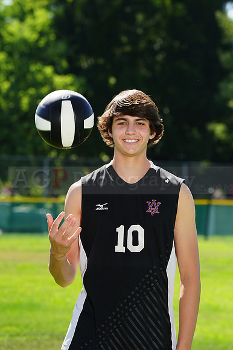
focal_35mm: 279
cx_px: 116
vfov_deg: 7.4
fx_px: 2712
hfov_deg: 4.9
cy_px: 175
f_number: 11
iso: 200
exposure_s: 1/200
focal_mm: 279
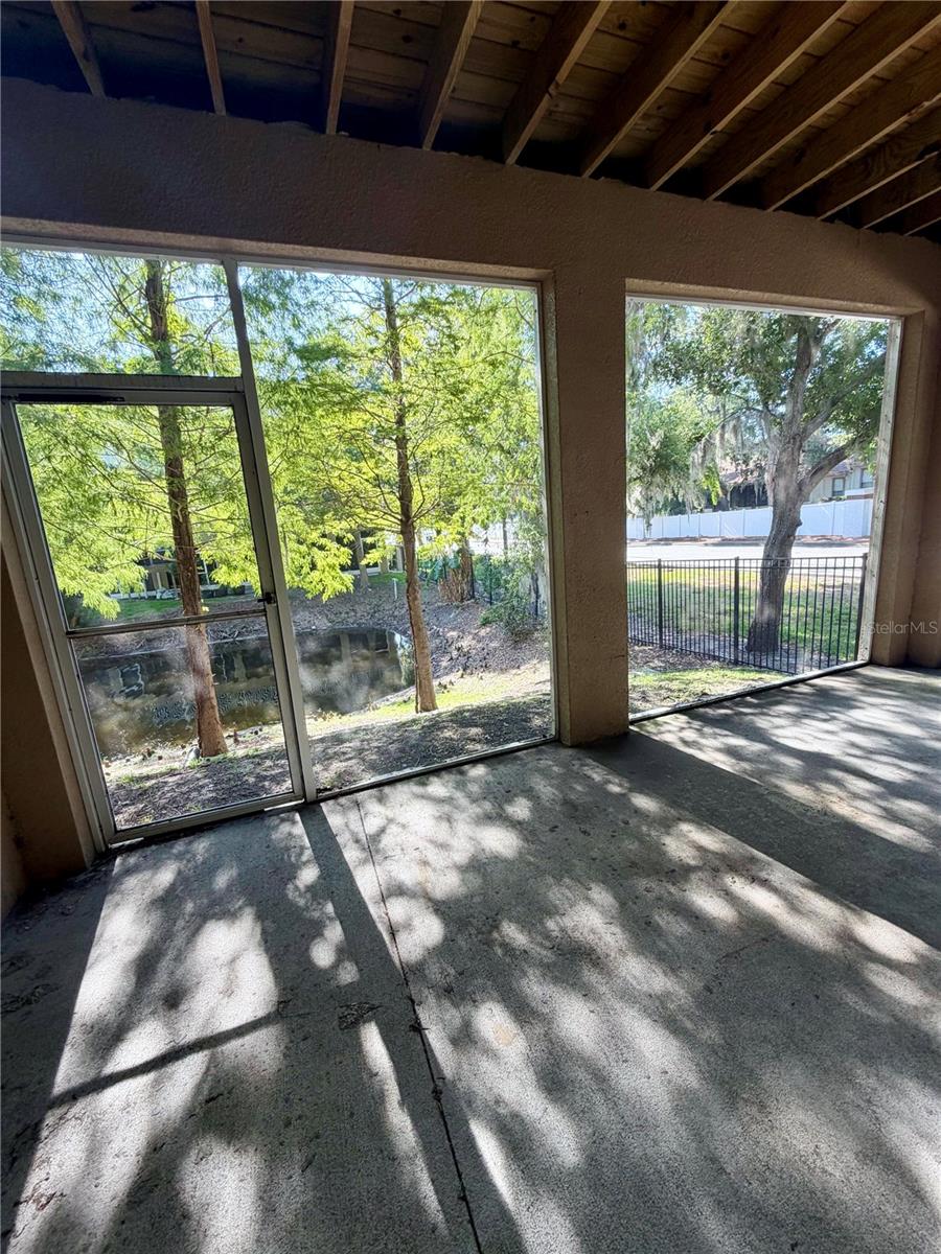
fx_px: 507
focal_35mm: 14
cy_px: 627
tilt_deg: -10.6
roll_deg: +3.7
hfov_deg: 85.7
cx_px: 470
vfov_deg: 102.1
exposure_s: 1/121
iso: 80
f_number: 2.2
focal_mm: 2.22
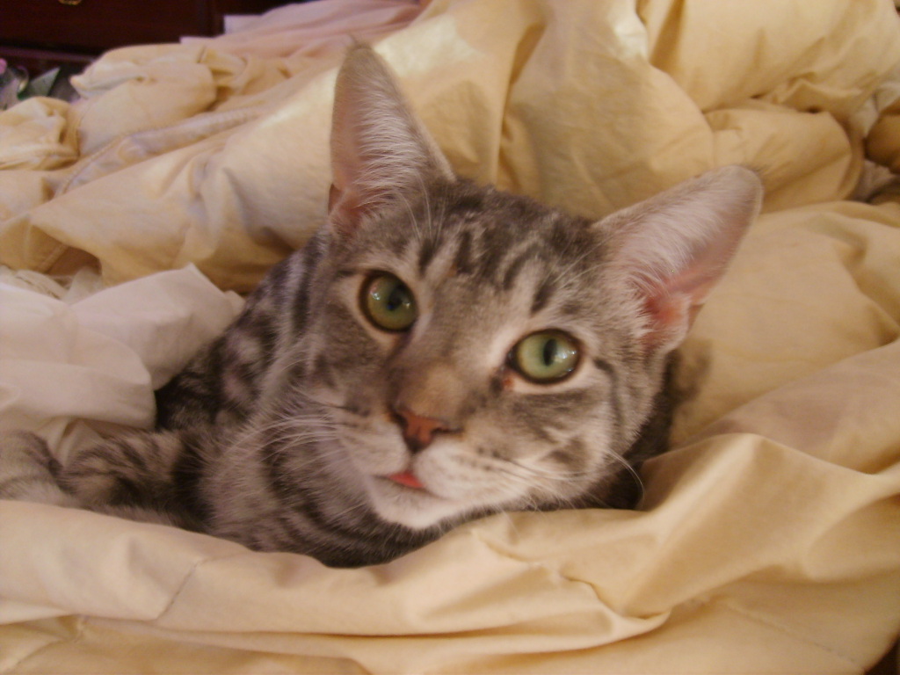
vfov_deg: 40.7
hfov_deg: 52.6
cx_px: 450
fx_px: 910
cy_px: 338
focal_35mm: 35
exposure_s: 1/8
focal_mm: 5.8
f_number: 2.8
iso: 139
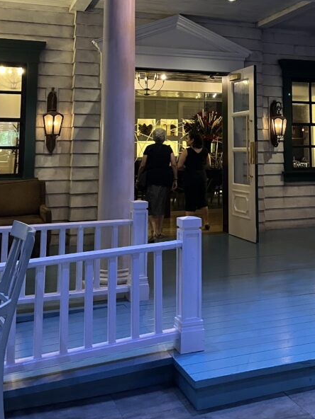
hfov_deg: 31.7
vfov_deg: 40.4
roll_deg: +0.1
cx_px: 230
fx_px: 546
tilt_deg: +7.0
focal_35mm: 45
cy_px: 84
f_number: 1.6
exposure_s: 1/30
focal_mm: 5.1
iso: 500
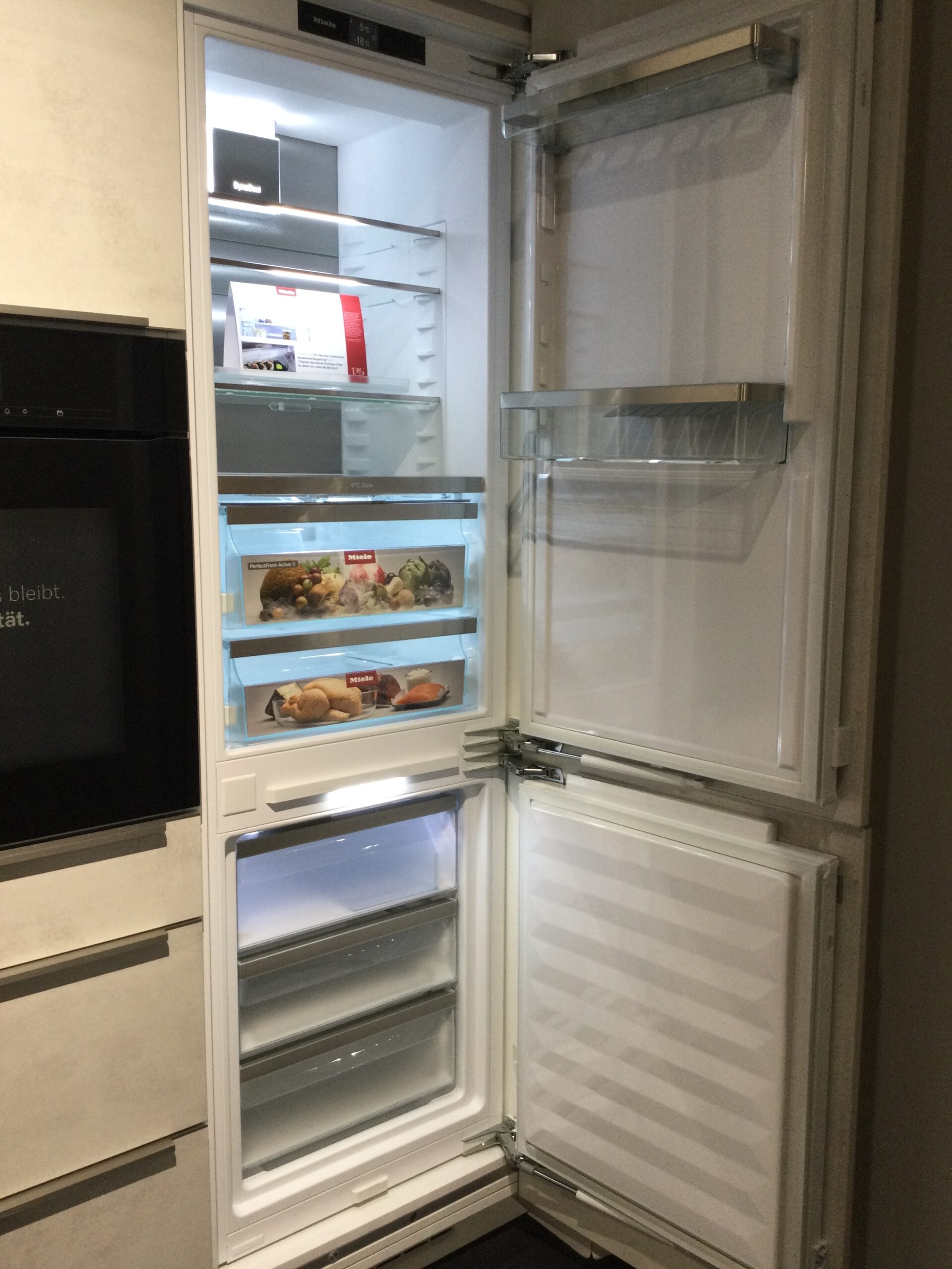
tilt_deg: -7.7
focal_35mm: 31
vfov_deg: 58.4
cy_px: 634
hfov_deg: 45.4
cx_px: 476
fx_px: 1137
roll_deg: +1.1
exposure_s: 1/33
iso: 64
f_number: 2.4
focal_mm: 3.3
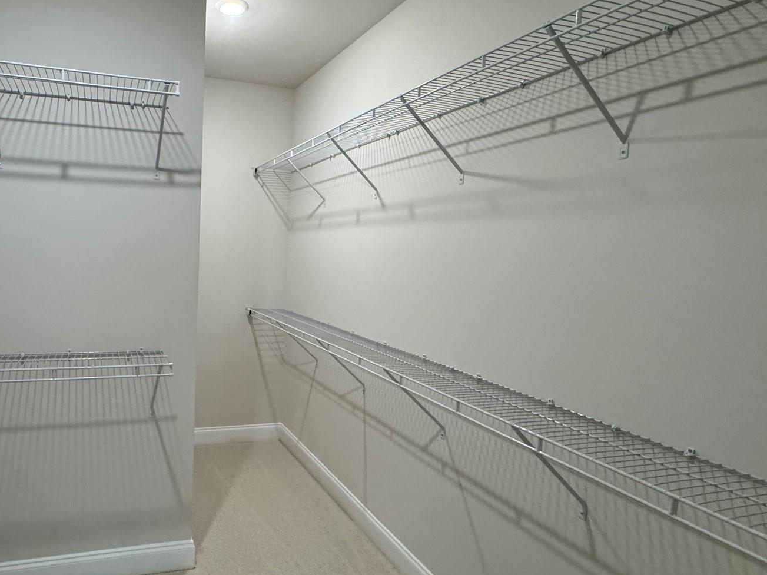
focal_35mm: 22
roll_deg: -1.6
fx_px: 487
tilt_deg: -5.2
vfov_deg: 61.1
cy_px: 290
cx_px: 230
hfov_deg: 73.0
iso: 320
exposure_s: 1/120
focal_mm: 2.22
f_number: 2.2
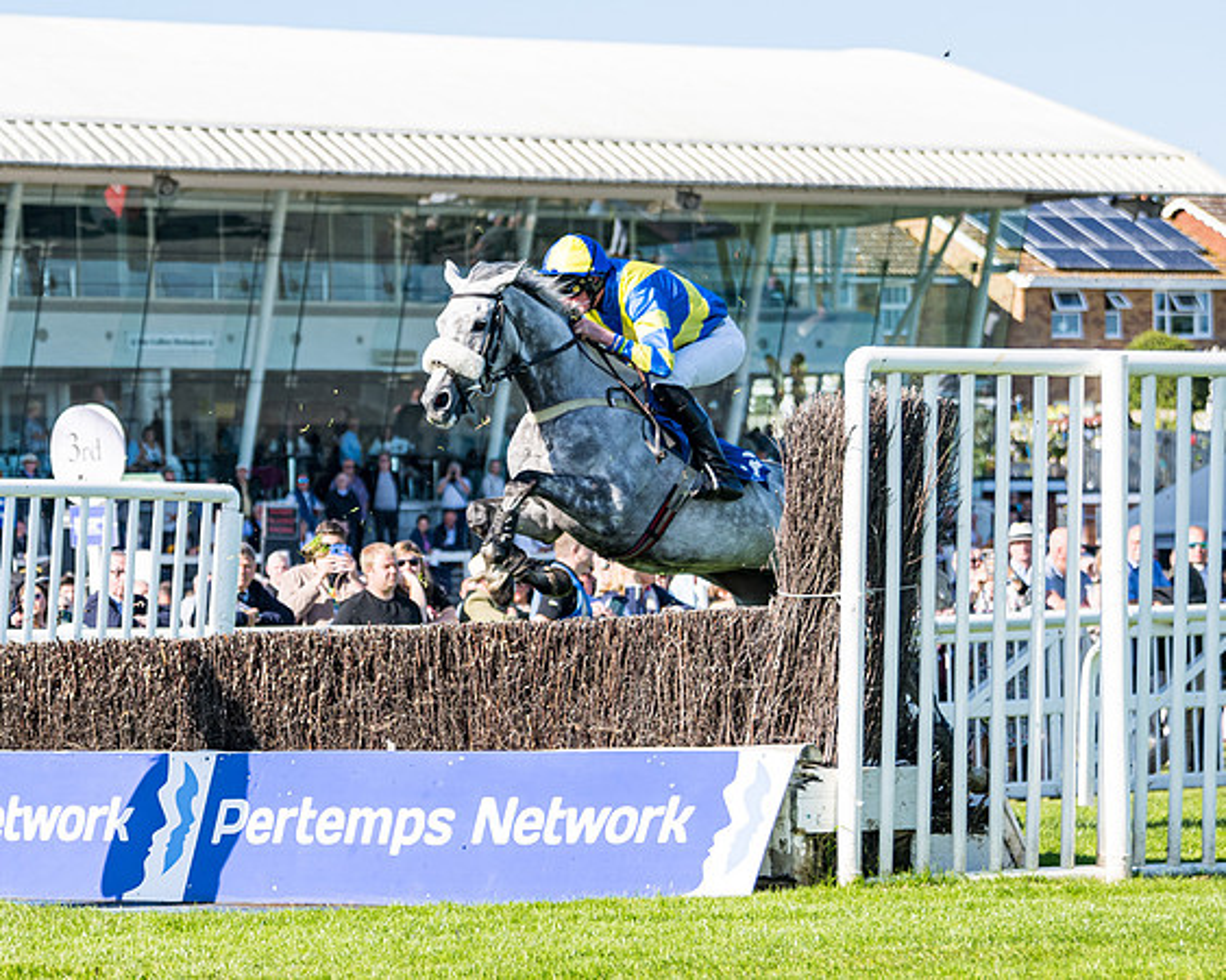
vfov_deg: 8.4
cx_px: 107
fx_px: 6655
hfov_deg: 10.5
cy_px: 698
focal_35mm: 183
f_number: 4
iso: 100
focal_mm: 95
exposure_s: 1/1250
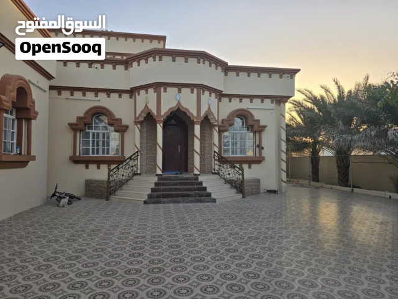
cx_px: 199
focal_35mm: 23
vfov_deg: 58.9
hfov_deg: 73.9
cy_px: 150
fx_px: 264
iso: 12
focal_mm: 6.3
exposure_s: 1/303
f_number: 1.7
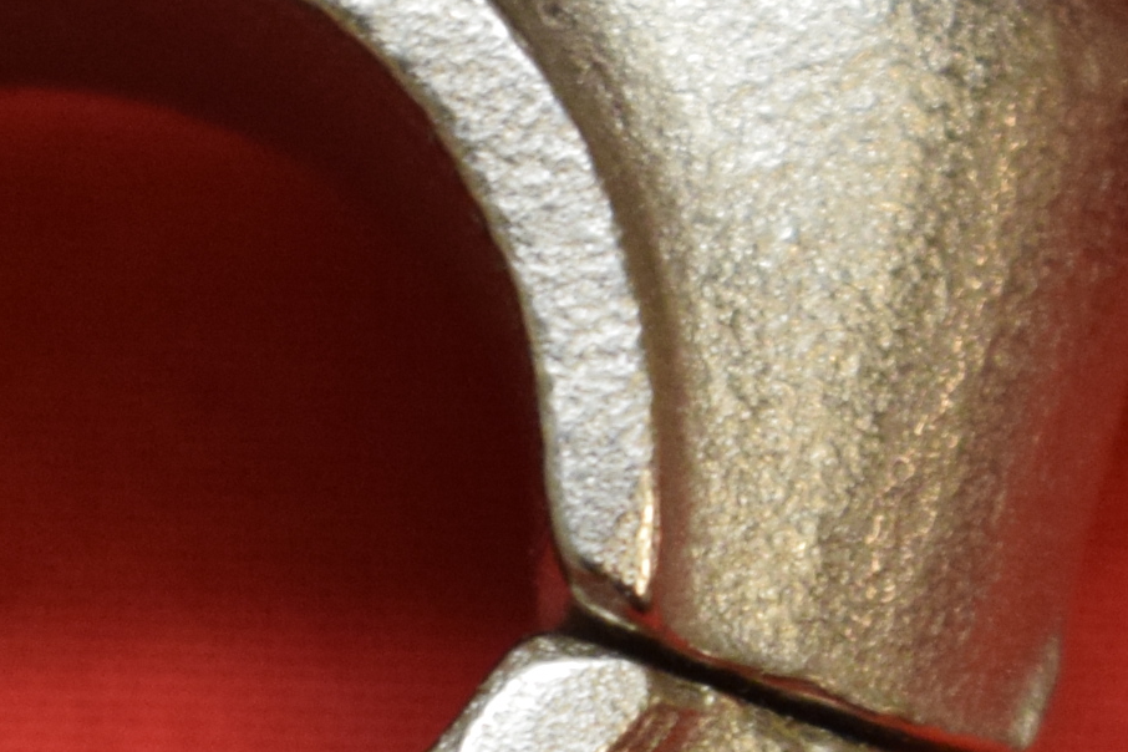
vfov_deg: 3.4
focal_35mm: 409
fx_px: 12829
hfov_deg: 5.0
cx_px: 354
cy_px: 91
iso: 800
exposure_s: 1/60
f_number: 5.6
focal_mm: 55
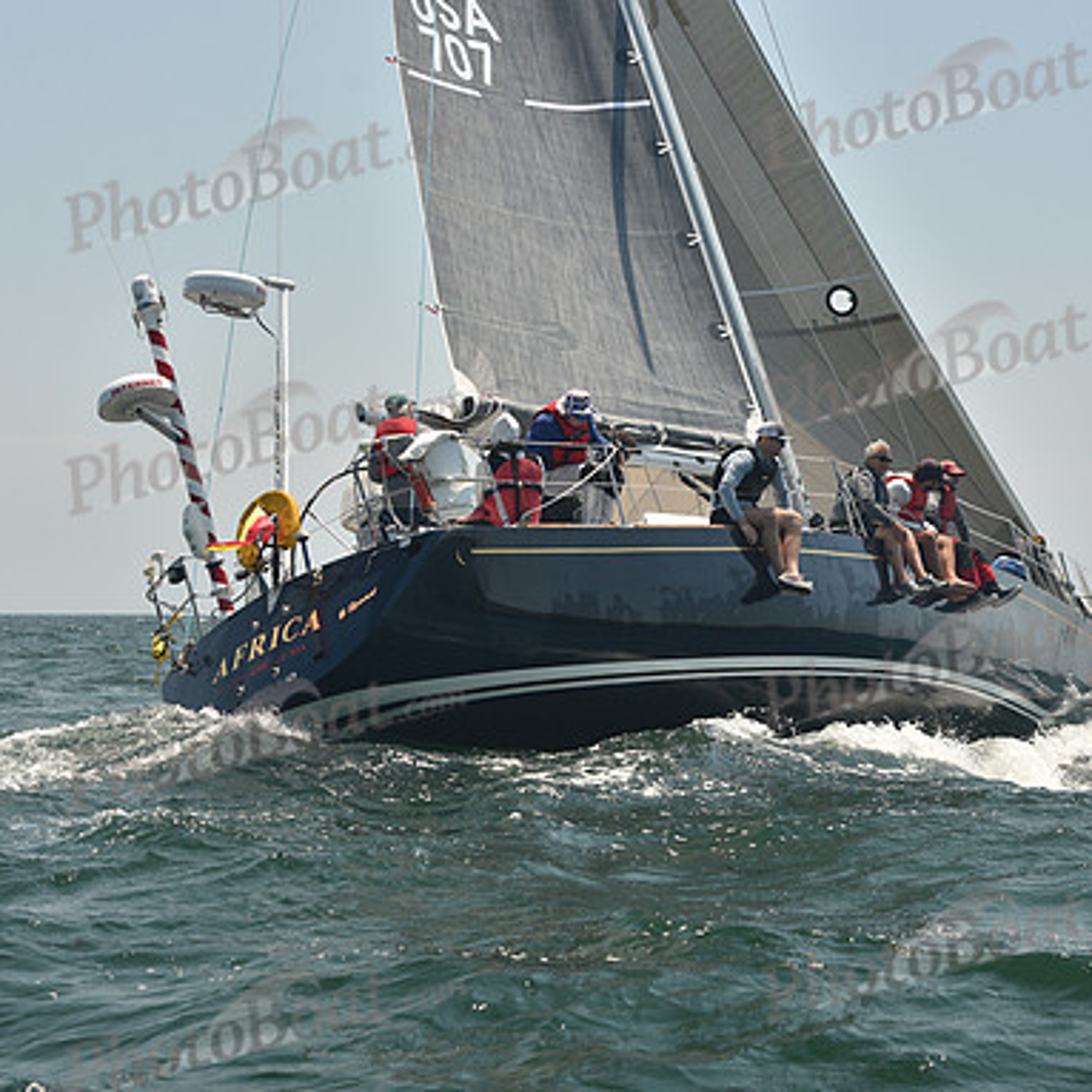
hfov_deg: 19.3
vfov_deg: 19.3
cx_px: 616
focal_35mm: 90
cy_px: 549
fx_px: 3212
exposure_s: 1/640
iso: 250
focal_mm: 70
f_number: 5.6
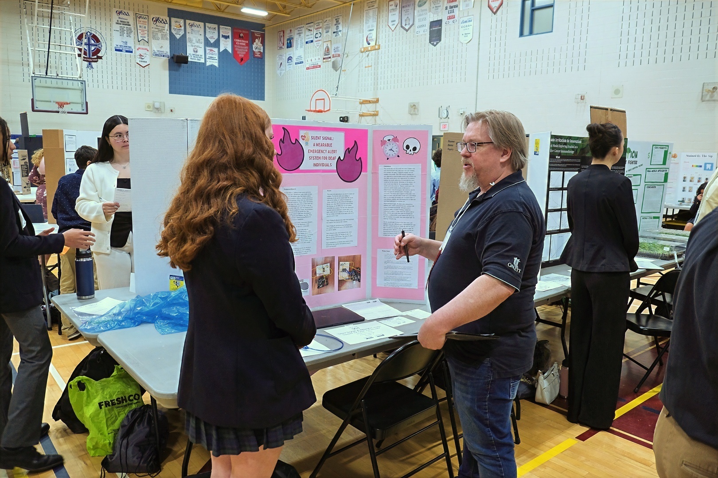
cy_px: 239
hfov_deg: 63.7
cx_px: 359
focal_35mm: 29
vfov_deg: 45.0
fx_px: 578
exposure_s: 1/60
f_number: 3.6
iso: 800
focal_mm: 19
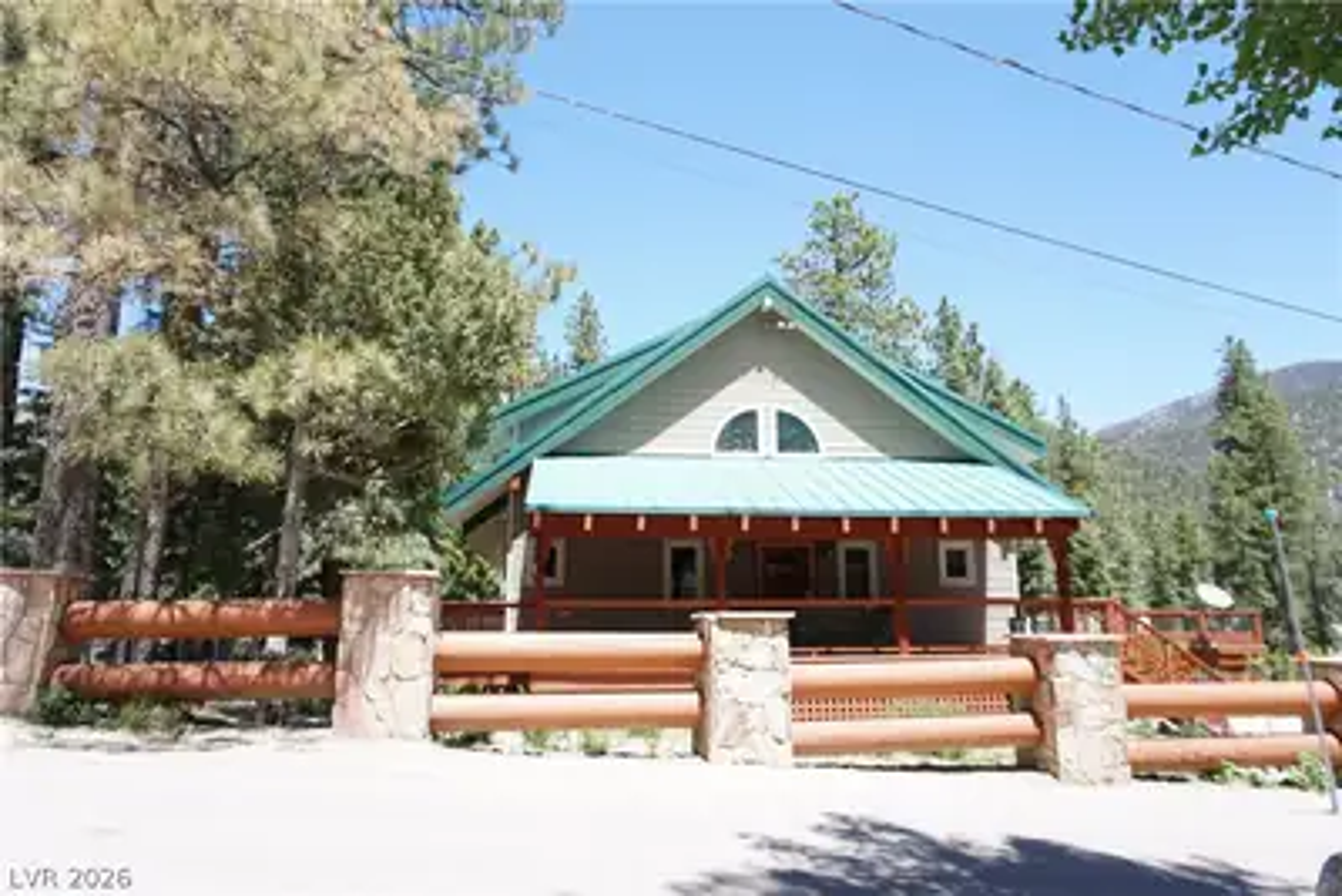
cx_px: 671
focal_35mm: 24
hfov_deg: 73.7
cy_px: 448
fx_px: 895
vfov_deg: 53.2
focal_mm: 16
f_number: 5.6
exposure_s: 1/160
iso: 100
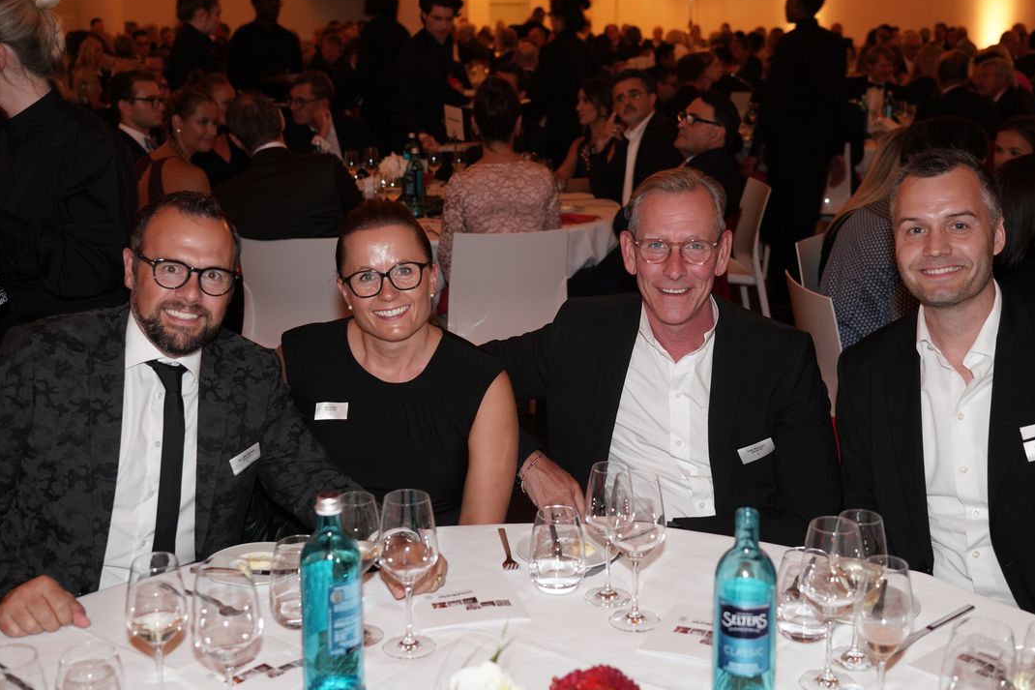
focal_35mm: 46
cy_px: 311
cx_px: 531
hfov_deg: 42.7
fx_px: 1322
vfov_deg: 29.2
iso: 1600
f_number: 4.5
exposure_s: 1/50
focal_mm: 41
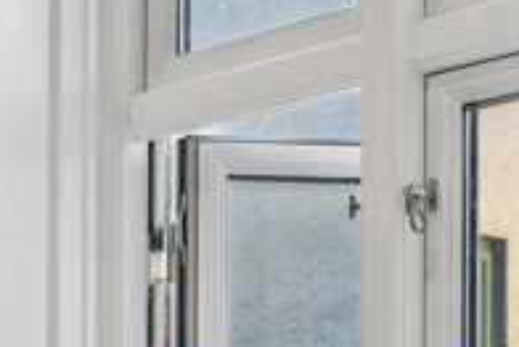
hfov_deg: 13.4
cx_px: -191
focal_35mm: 147
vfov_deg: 8.9
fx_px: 2121
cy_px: 650
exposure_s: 1/8
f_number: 8
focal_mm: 36
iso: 160
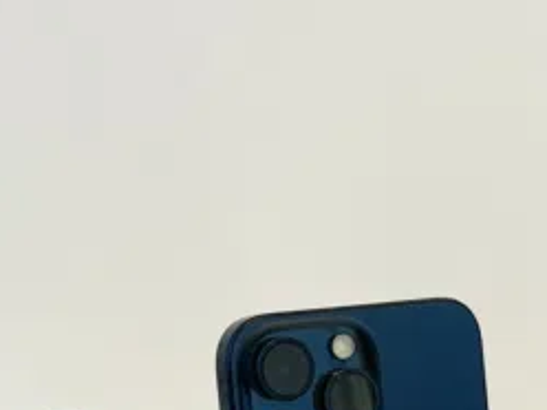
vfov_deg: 21.7
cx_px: 315
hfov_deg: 28.9
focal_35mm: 67
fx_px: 1059
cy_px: 317
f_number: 1.6
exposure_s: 1/100
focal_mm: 4.2
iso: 100
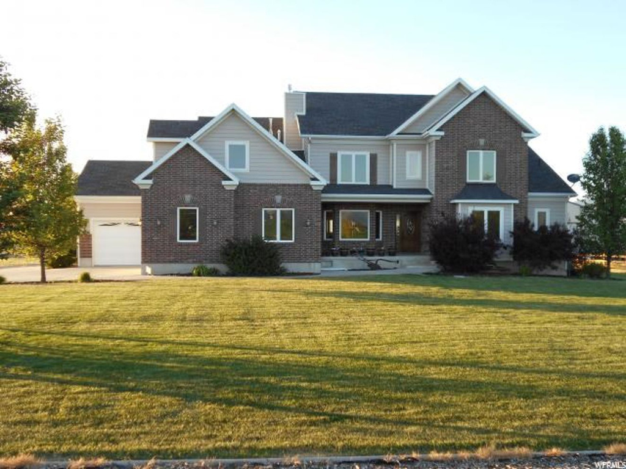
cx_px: 313
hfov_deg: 50.1
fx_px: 669
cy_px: 234
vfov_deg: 38.7
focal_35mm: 37
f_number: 3.9
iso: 80
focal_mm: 6.7
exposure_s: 1/100
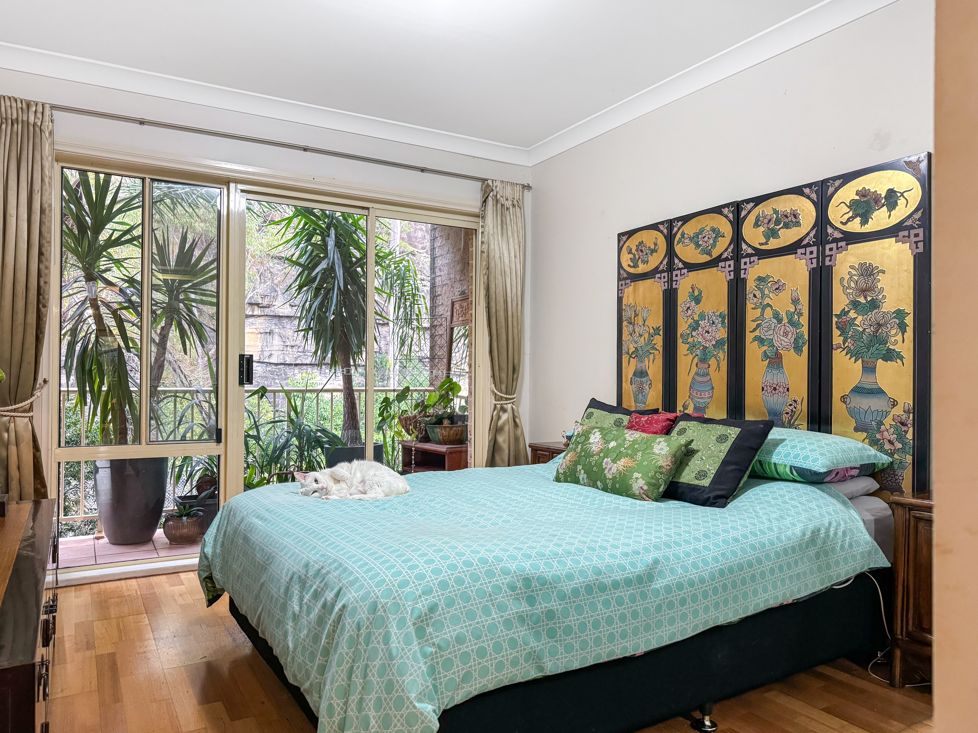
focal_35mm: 24
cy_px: 366
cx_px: 489
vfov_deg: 56.8
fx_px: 678
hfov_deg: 71.6
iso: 500
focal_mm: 6.76
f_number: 1.8
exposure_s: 1/50
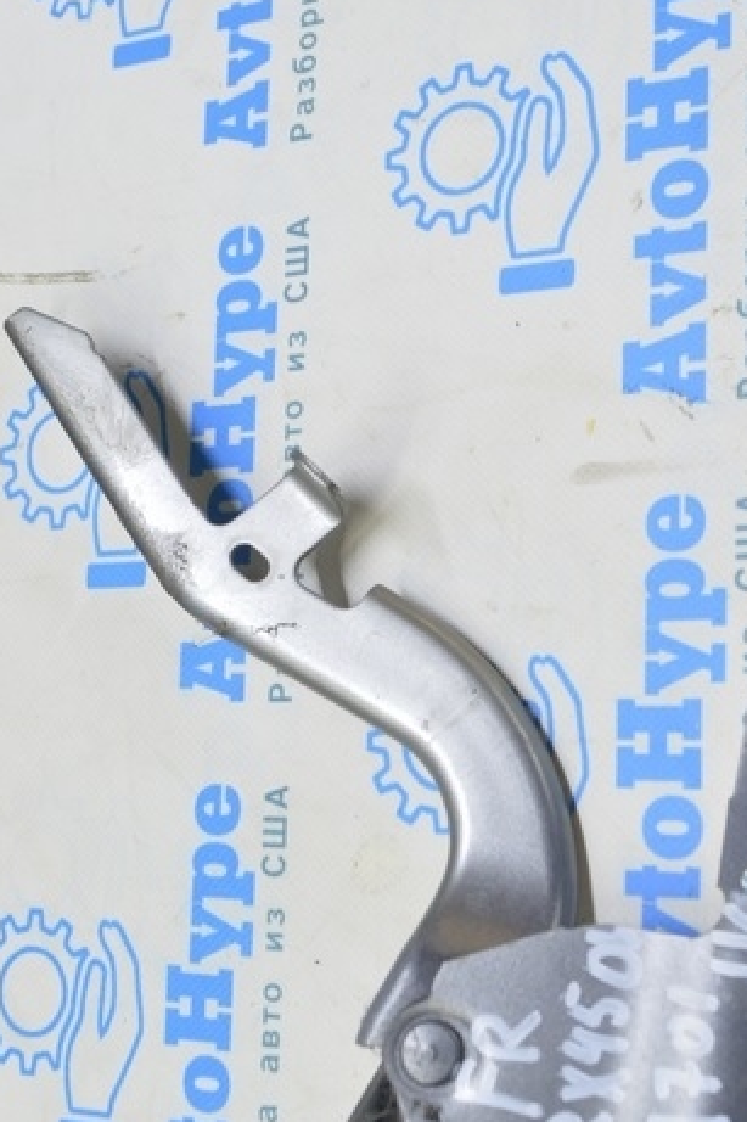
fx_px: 1713
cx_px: 505
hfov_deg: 24.5
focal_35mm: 55
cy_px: 640
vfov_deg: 36.2
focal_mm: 22
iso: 400
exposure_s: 1/20
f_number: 5.6
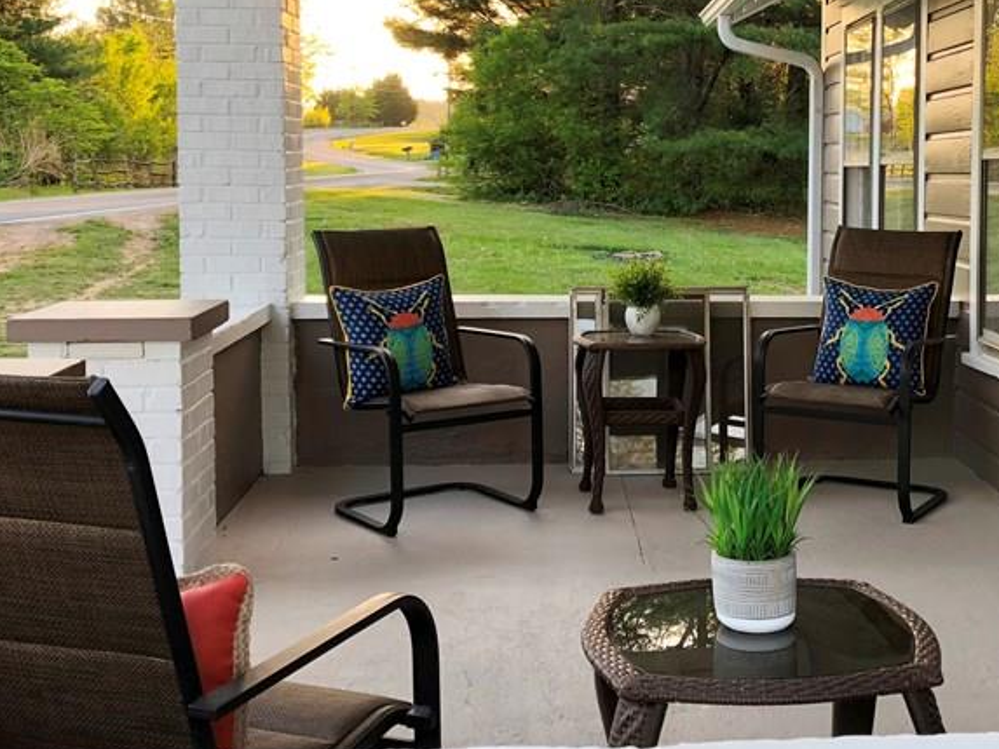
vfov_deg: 28.9
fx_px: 1443
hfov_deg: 37.8
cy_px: 258
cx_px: 663
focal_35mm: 50
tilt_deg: -3.5
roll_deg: +0.0
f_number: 1.8
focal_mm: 4
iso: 50
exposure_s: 1/121
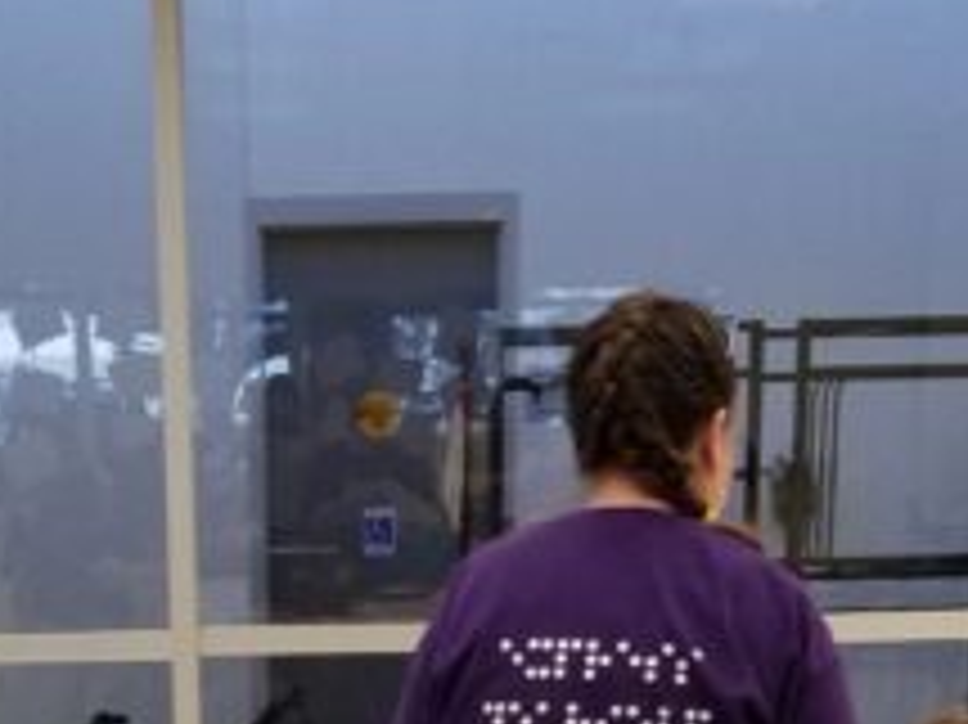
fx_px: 2599
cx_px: 329
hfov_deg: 21.0
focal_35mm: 93
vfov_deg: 14.3
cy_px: 1241
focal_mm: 4.25
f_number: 1.7
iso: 125
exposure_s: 1/60
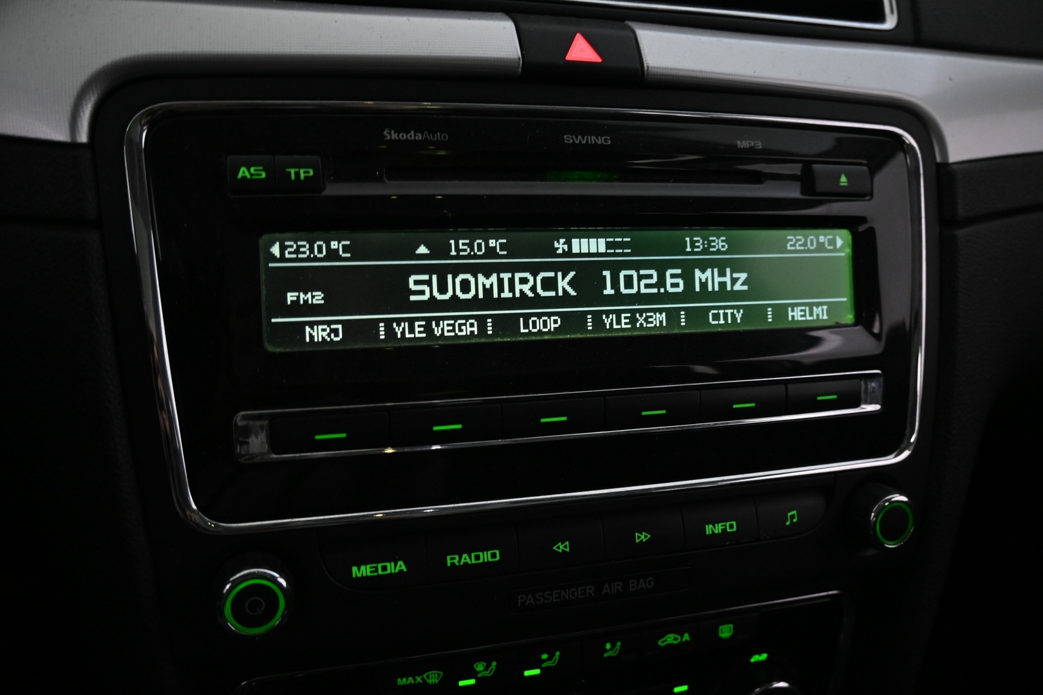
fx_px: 891
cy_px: 348
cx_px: 522
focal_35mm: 31
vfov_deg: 42.6
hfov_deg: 60.7
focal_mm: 20.5
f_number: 3.8
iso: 1400
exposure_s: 1/30
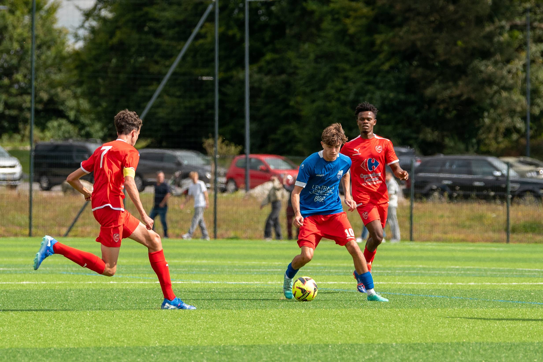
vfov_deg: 4.3
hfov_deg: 6.5
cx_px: 319
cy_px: 115
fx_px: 4789
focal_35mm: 317
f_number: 2.8
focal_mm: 130
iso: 200
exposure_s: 1/4000
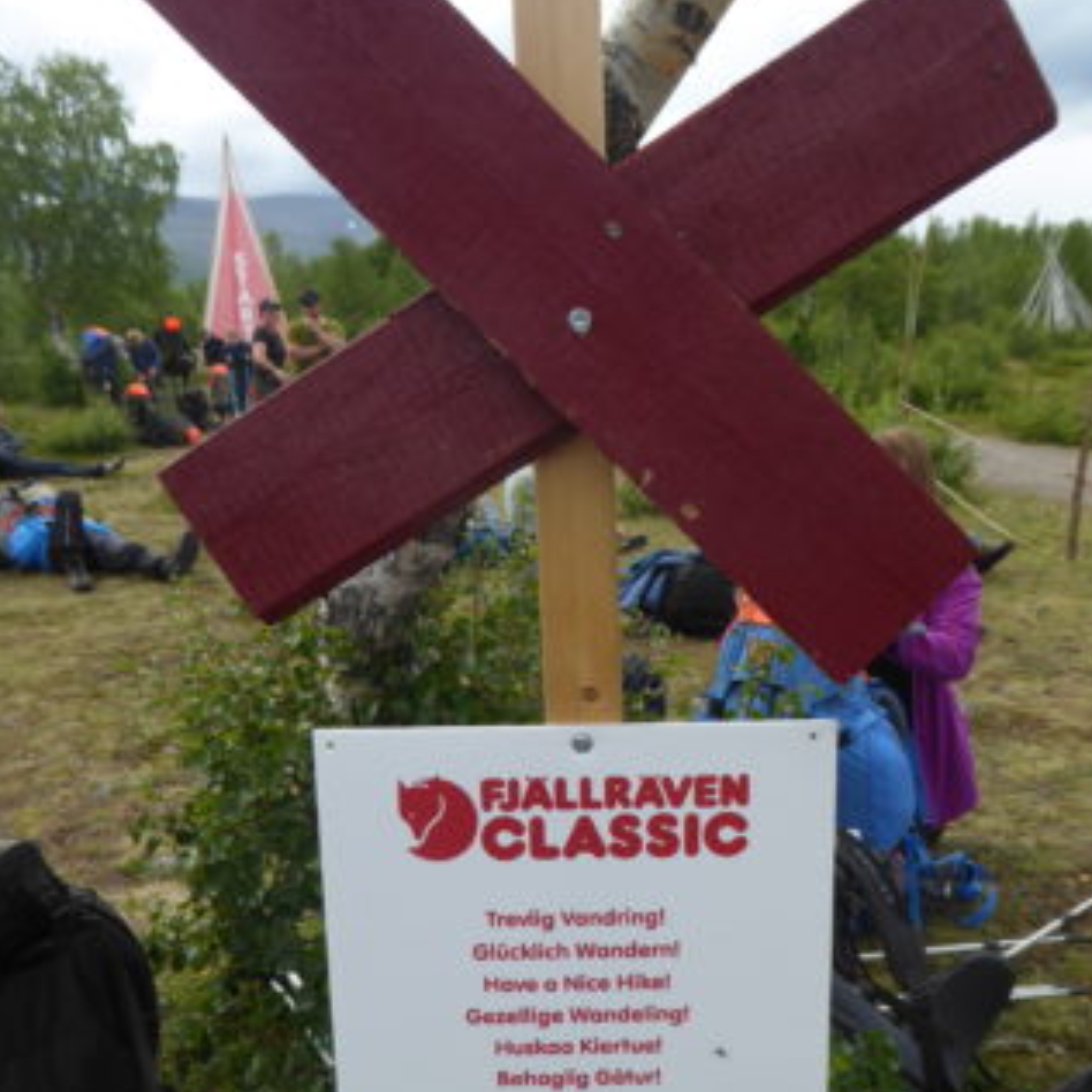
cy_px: 641
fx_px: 1249
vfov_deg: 47.0
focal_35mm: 35
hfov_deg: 47.2
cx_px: 546
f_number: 3.5
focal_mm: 5
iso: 80
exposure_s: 1/250
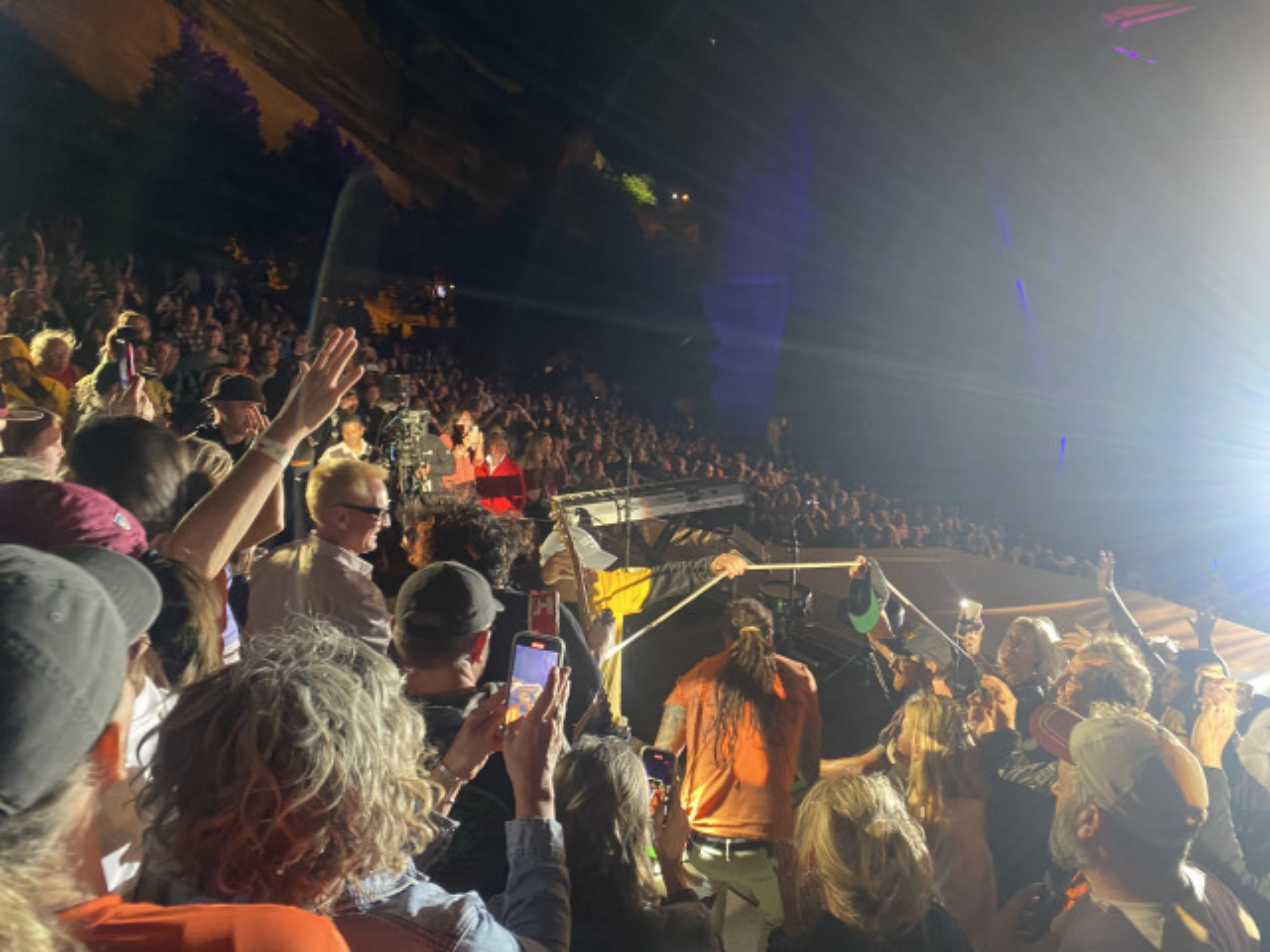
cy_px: 476
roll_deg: +2.9
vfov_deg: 53.1
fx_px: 954
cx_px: 635
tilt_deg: -14.4
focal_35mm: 26
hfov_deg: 67.3
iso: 200
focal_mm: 4.25
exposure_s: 1/51
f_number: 1.8
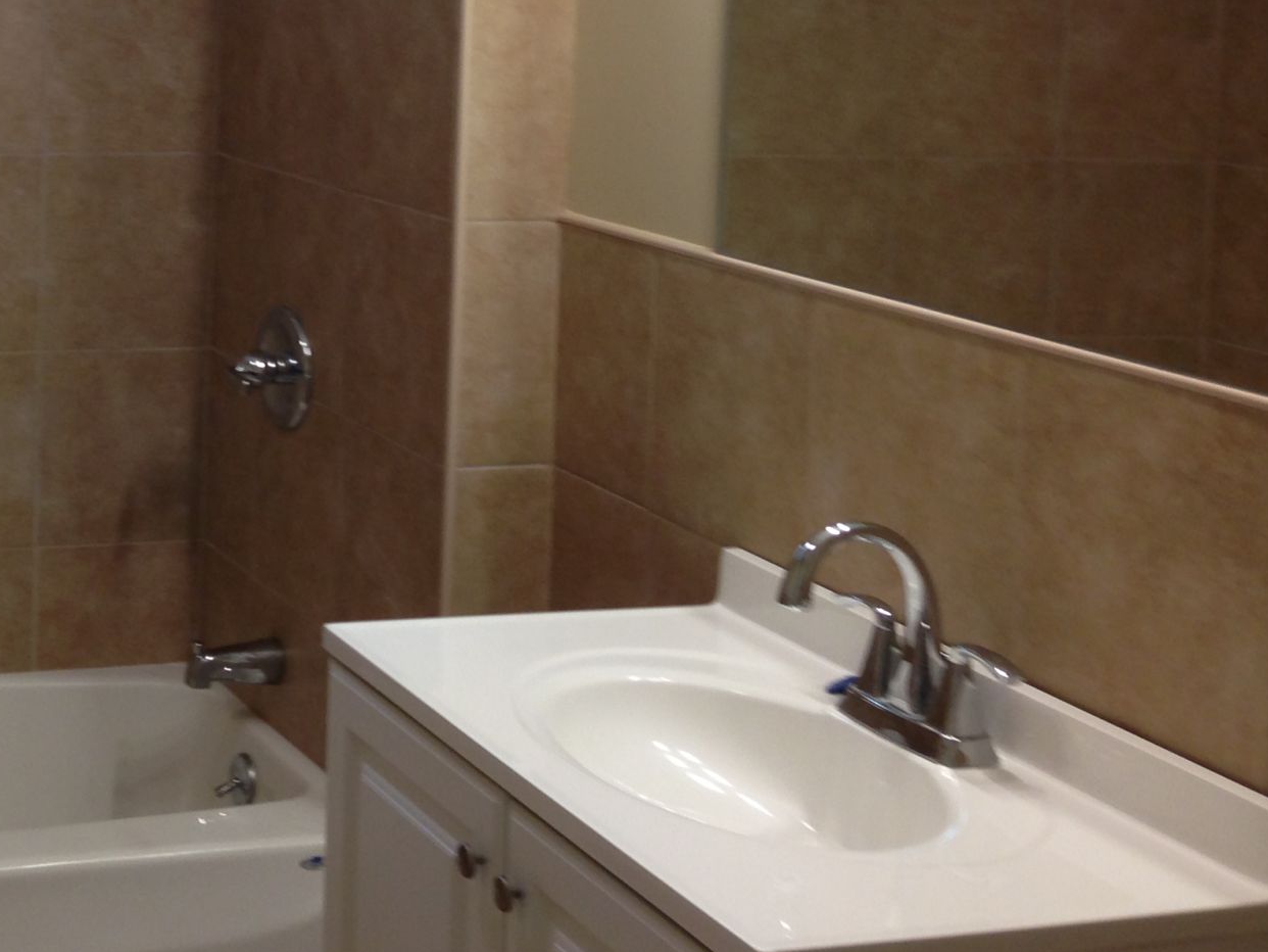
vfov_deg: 21.1
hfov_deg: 27.0
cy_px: 81
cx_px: 8
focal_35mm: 68
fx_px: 2491
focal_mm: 4.12
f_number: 2.4
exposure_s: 1/24
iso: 50
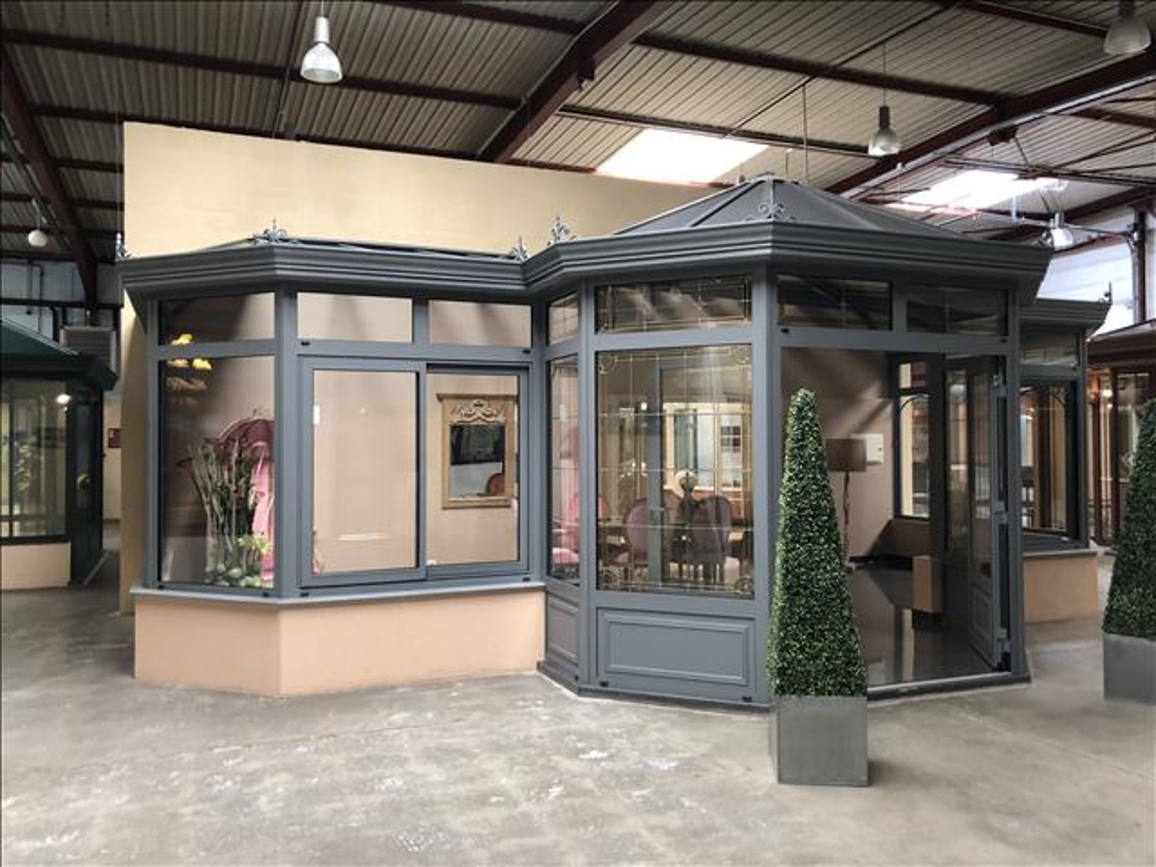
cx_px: 578
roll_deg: +0.1
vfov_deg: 49.7
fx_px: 935
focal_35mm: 28
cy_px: 434
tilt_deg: +1.2
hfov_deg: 63.4
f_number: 1.8
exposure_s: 1/17
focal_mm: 3.99
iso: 64
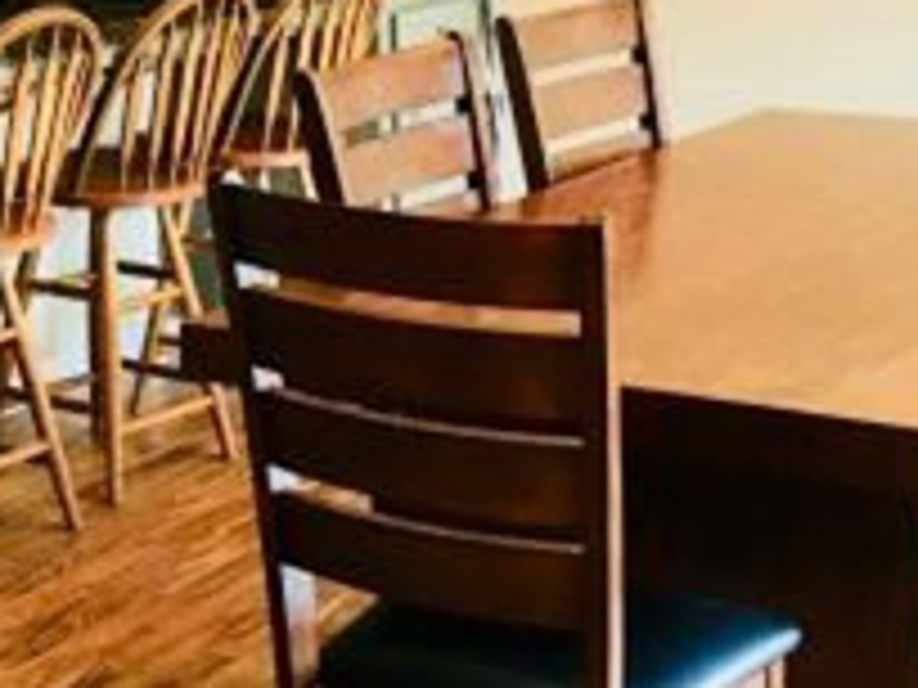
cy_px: 90
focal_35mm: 91
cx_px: 248
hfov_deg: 21.4
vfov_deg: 16.1
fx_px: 2413
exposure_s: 1/30
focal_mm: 4.15
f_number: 2.2
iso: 100
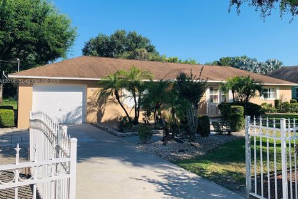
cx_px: 158
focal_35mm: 29
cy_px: 82
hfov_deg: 63.6
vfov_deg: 44.8
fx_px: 240
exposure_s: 1/1953
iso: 25
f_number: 1.8
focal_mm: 4.25
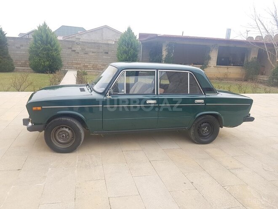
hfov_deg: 67.3
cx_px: 139
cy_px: 104
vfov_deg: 53.1
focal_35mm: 26
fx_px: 209
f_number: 1.7
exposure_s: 1/370
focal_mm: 4.2
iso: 50
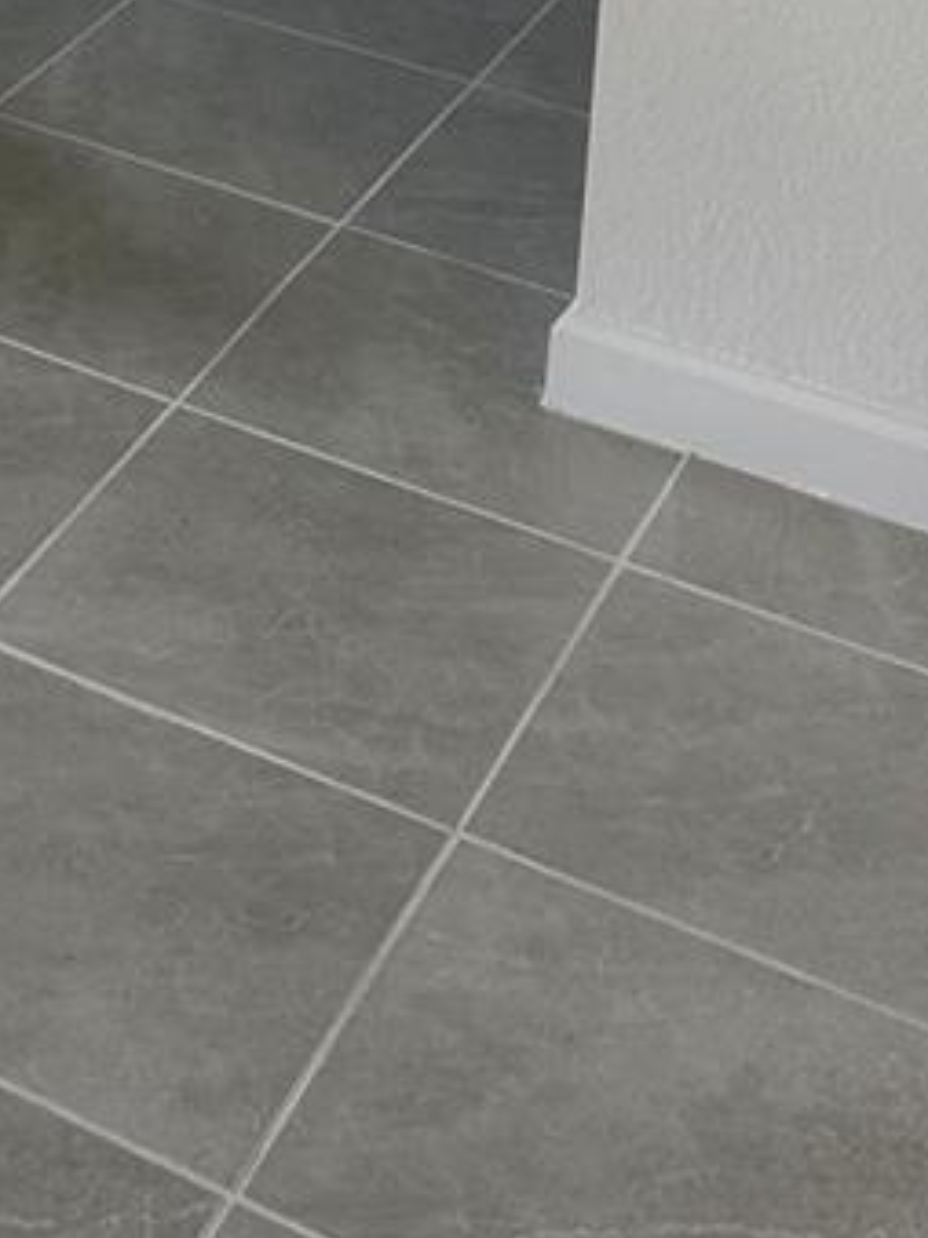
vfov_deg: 19.5
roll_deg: -1.3
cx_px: -296
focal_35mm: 85
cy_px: -705
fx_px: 3040
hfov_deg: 16.4
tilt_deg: -10.5
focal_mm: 6.86
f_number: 1.78
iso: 80
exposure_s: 1/121
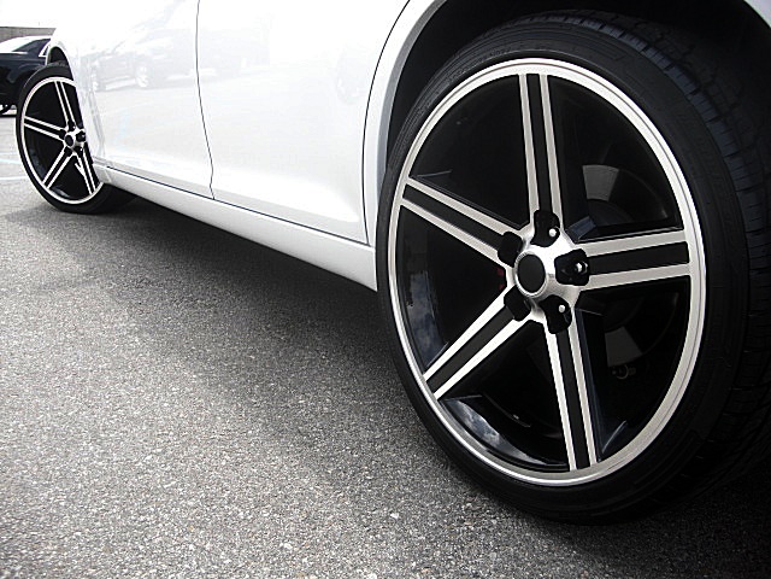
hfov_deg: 51.4
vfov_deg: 39.7
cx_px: 386
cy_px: 290
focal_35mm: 36
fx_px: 802
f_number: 2.8
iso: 50
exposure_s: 1/250
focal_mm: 6.3
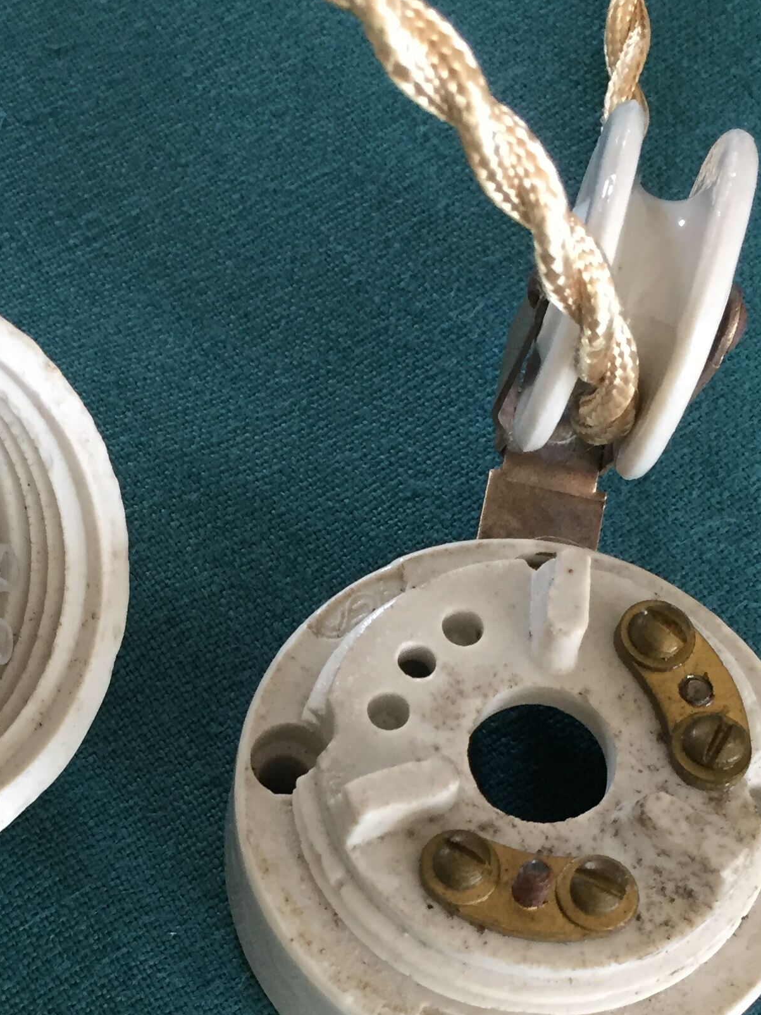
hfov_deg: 24.5
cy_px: 753
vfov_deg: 32.1
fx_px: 1729
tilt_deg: -69.8
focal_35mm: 59
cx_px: 164
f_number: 2.2
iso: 160
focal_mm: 4.15
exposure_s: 1/33
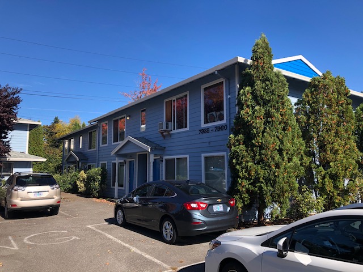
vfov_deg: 49.7
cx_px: 182
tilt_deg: +7.5
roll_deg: +0.7
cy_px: 136
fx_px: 294
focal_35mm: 28
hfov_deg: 63.4
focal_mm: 3.99
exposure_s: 1/1056
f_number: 1.8
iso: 20
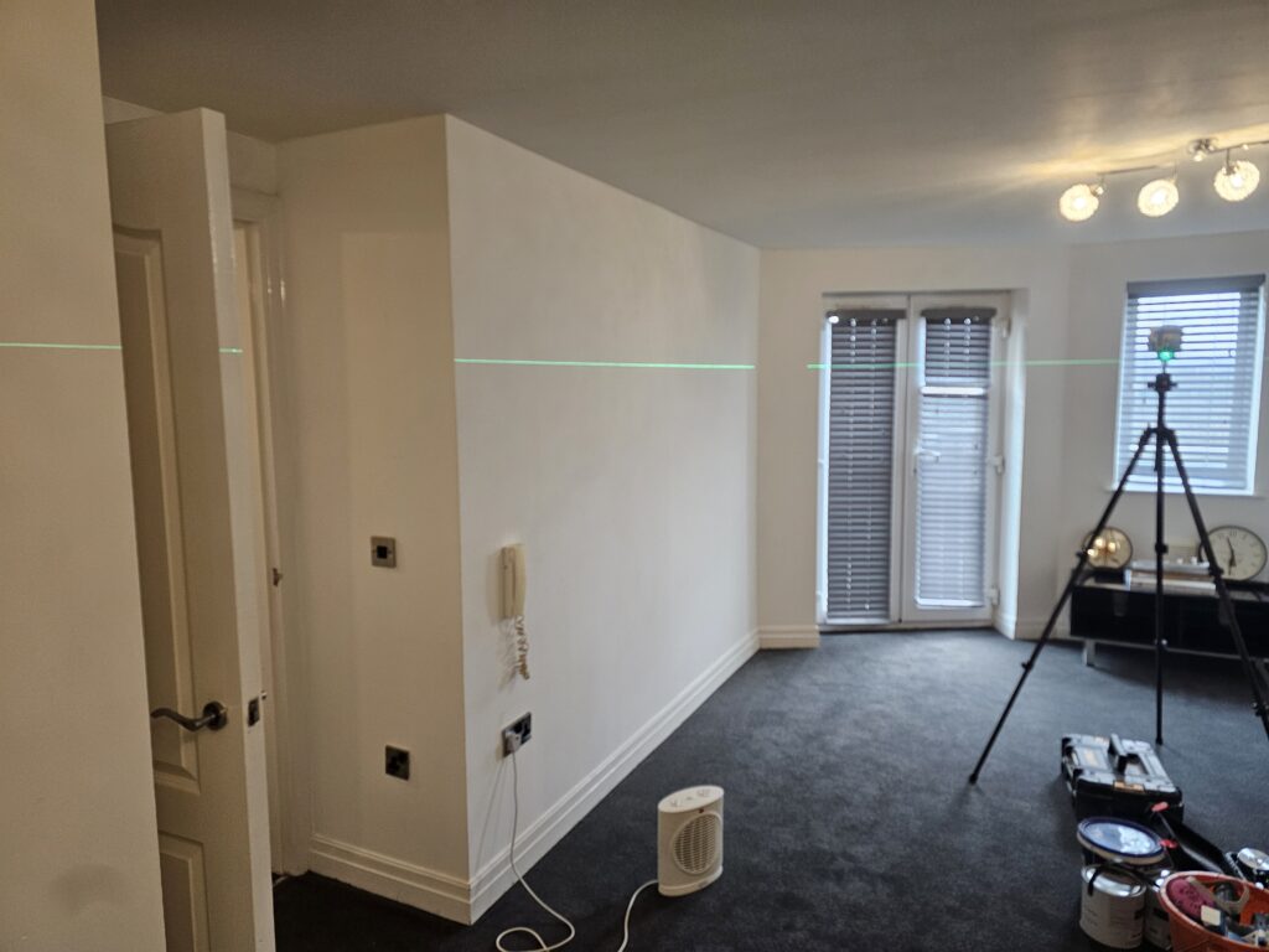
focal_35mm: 23
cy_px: 476
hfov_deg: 73.9
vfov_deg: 58.9
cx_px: 634
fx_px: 843
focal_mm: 6.3
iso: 400
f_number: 1.7
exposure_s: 1/100
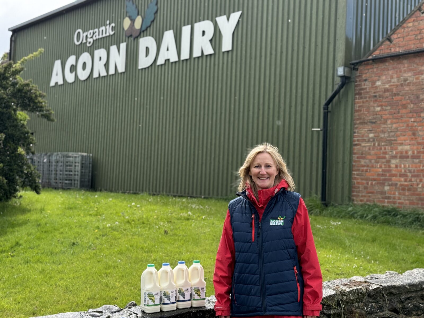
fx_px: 588
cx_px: 212
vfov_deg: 30.3
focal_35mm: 48
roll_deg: -2.1
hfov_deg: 39.7
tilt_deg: +3.5
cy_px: 159
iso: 100
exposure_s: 1/1456
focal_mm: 6.76
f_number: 1.78
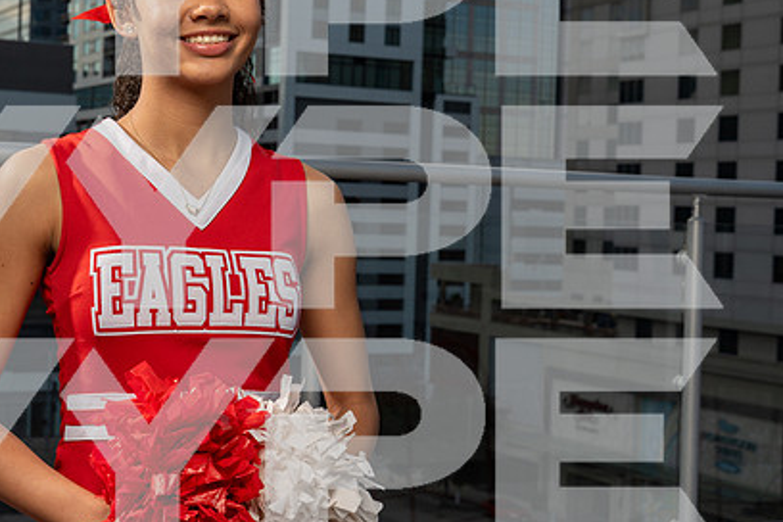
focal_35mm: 64
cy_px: 208
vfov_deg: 21.2
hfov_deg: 31.1
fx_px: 1392
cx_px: 234
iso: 100
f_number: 9
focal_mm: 45
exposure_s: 1/250
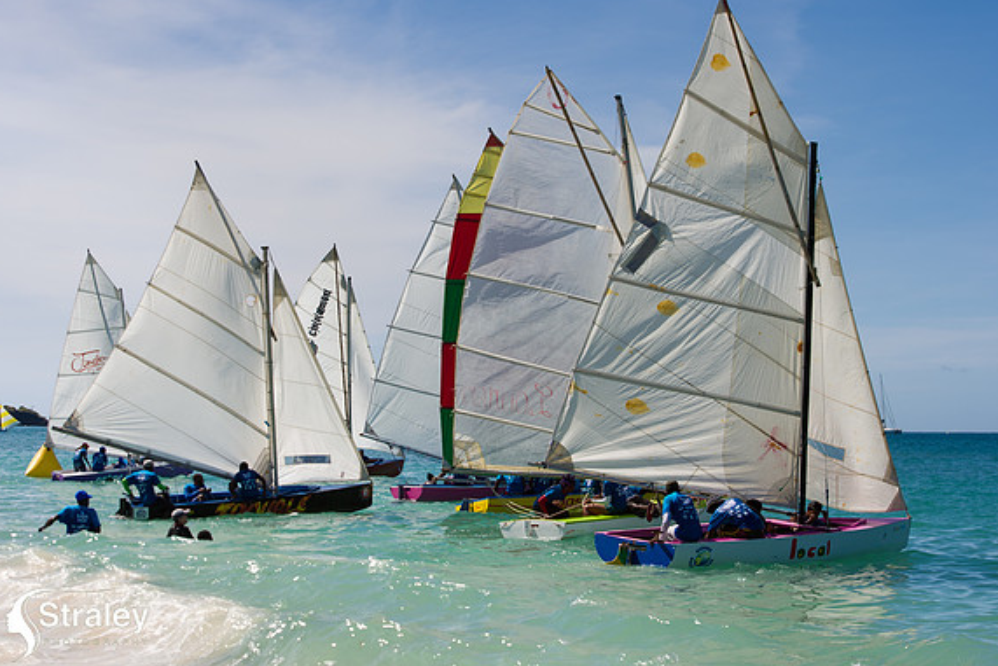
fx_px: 2190
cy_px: 328
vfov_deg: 17.3
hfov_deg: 25.7
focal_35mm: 79
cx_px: 480
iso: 100
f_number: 8
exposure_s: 1/640
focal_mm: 70
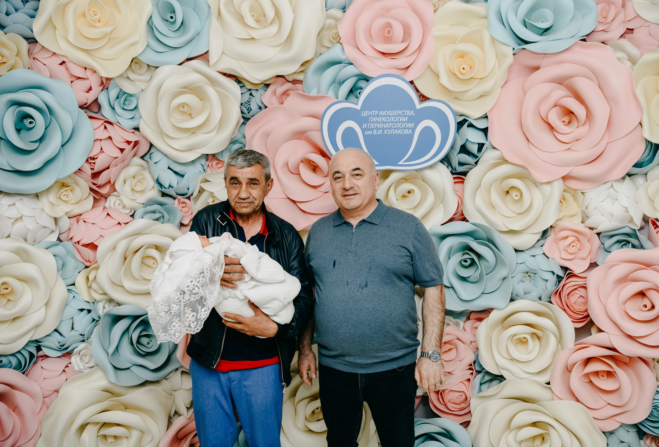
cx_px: 352
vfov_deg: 43.0
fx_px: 568
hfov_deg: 60.2
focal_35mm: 31
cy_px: 212
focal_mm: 29
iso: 100
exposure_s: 1/160
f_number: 4.5
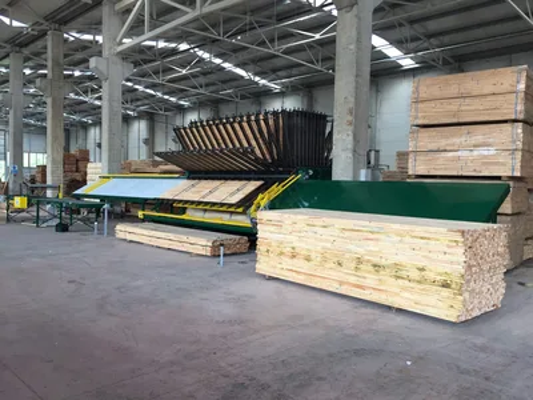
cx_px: 266
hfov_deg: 61.7
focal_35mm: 29
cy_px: 200
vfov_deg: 48.2
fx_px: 447
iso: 50
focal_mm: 4.15
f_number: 2.2
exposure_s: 1/100
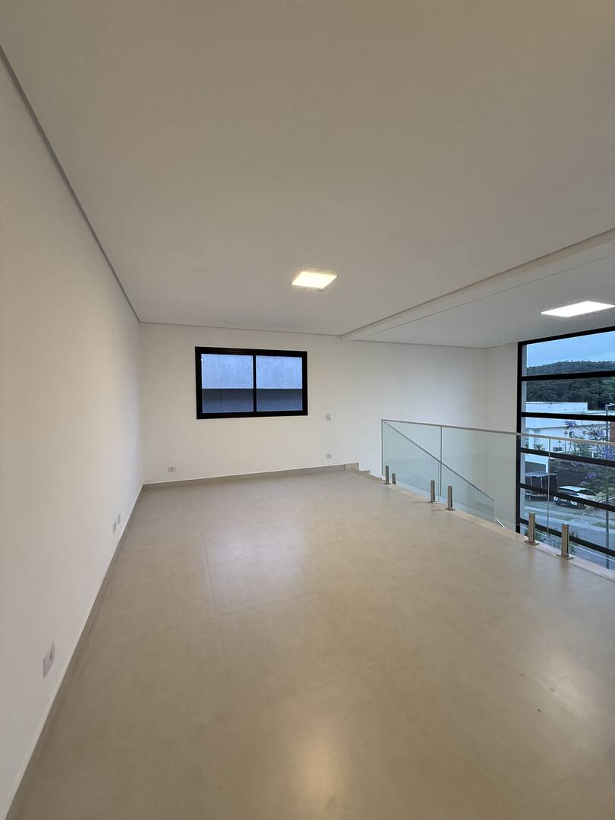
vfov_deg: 102.1
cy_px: 410
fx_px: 332
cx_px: 308
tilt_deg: -1.7
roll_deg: +0.4
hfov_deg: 85.7
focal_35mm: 14
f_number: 2.2
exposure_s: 1/120
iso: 200
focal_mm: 2.22
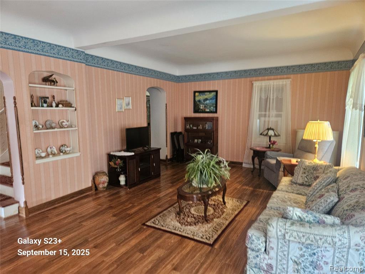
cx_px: 182
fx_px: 243
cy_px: 137
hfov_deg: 73.9
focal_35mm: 23
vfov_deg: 58.9
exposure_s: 1/60
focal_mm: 5.4
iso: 640
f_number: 1.8
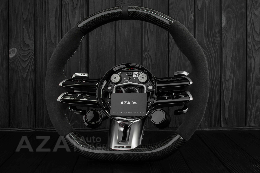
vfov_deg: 25.8
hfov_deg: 37.8
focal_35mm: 52
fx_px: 379
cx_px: 130
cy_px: 86
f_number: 6.3
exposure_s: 1/125
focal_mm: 35
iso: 500
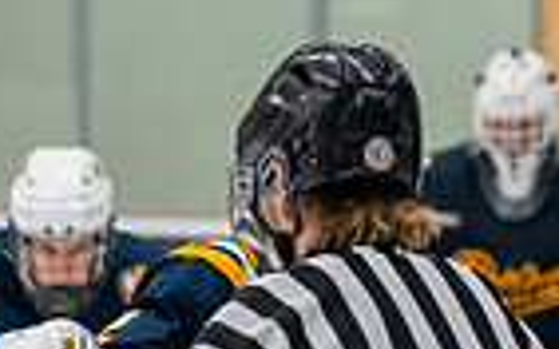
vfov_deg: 3.2
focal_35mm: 402
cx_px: -118
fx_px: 6122
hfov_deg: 5.2
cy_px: 808
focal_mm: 86
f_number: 3.2
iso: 2000
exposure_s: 1/640
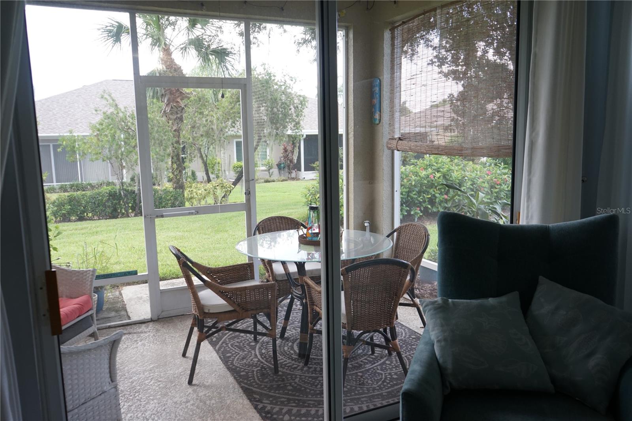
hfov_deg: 63.7
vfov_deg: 44.9
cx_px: 316
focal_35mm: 29
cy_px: 210
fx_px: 509
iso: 640
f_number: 6.3
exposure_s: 1/60
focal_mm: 29
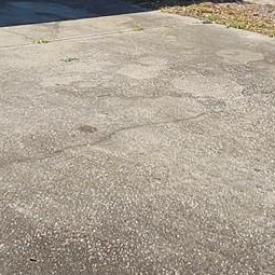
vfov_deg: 22.9
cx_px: 168
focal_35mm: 72
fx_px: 647
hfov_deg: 23.9
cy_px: -6
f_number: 2.2
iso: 40
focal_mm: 1.74
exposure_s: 1/1663
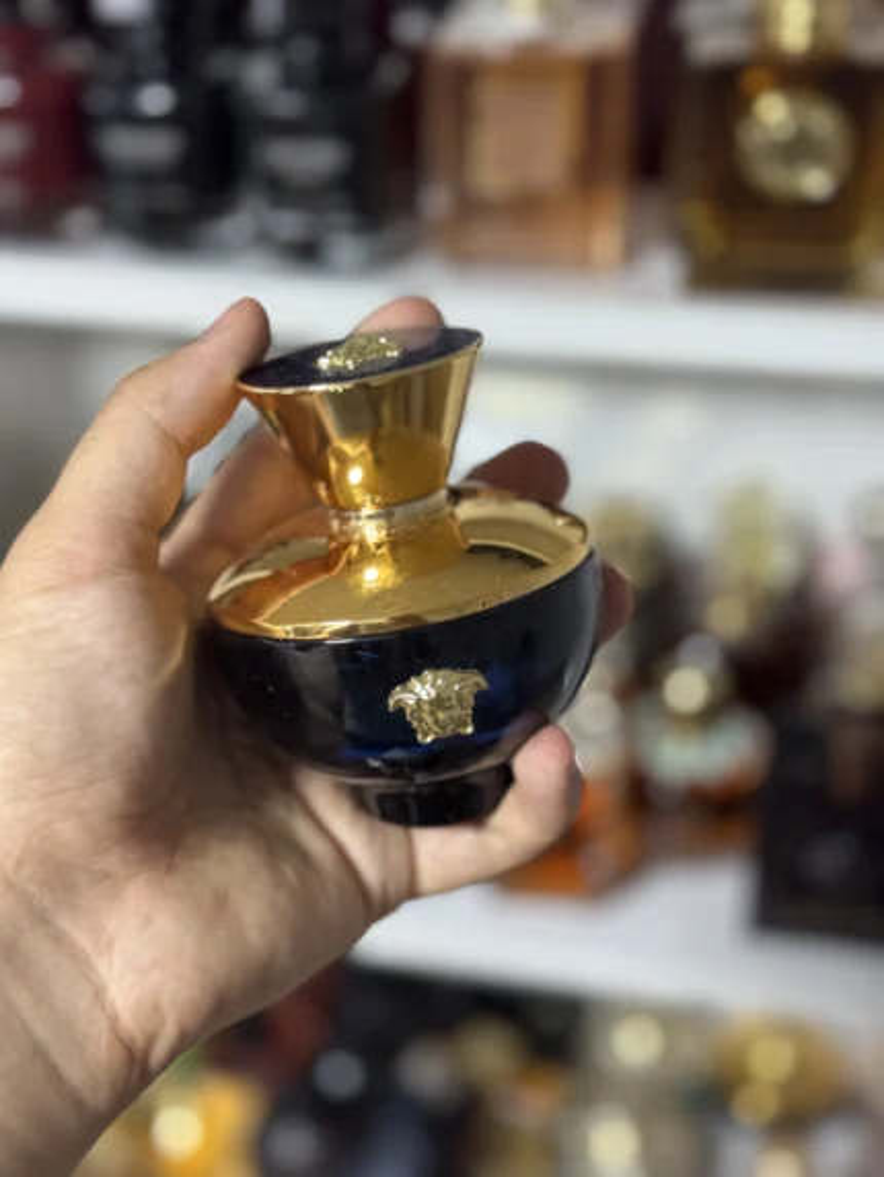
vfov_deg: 39.6
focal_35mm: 48
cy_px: 588
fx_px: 1634
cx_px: 442
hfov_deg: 30.3
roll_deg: -0.1
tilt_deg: -30.6
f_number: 1.78
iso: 200
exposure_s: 1/50
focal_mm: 6.76
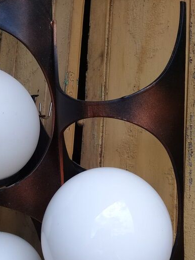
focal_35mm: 36
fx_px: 270
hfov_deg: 39.7
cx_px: 98
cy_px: 149
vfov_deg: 51.2
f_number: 2.2
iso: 50
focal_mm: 3.3
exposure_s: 1/396
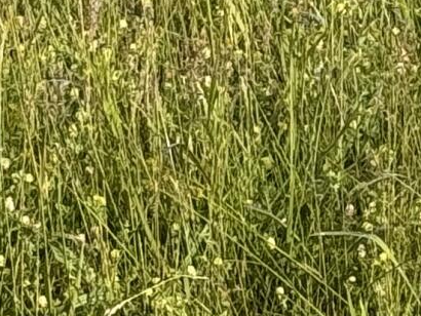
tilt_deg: -0.6
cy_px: -787
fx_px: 4271
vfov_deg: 4.0
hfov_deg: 5.6
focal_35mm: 351
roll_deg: +3.5
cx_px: -155
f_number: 1.78
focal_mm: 6.76
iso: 64
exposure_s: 1/2577
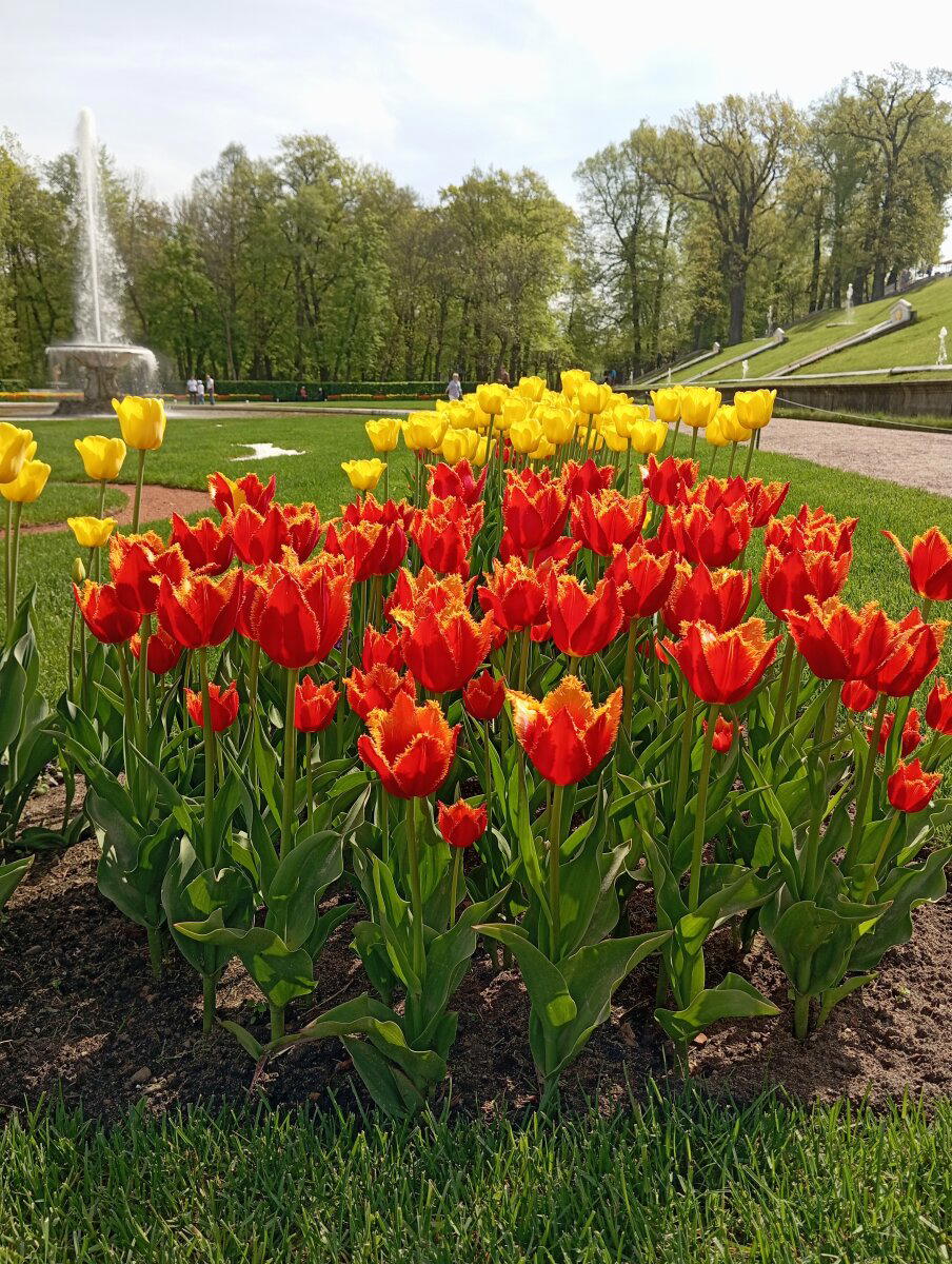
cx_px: 476
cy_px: 632
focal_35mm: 28
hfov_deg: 49.9
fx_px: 1024
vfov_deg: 63.4
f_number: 1.8
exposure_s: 1/543
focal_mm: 4.22
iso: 53
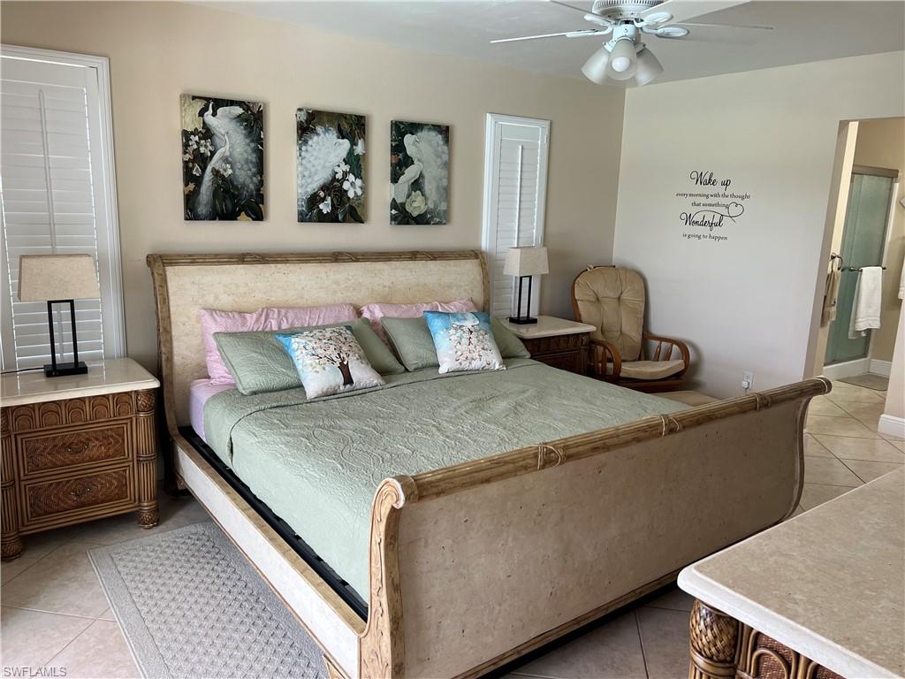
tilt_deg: -10.5
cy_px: 340
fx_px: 680
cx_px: 452
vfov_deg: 53.1
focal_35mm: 26
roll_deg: -2.2
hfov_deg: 67.3
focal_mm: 5.7
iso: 80
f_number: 1.5
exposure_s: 1/120
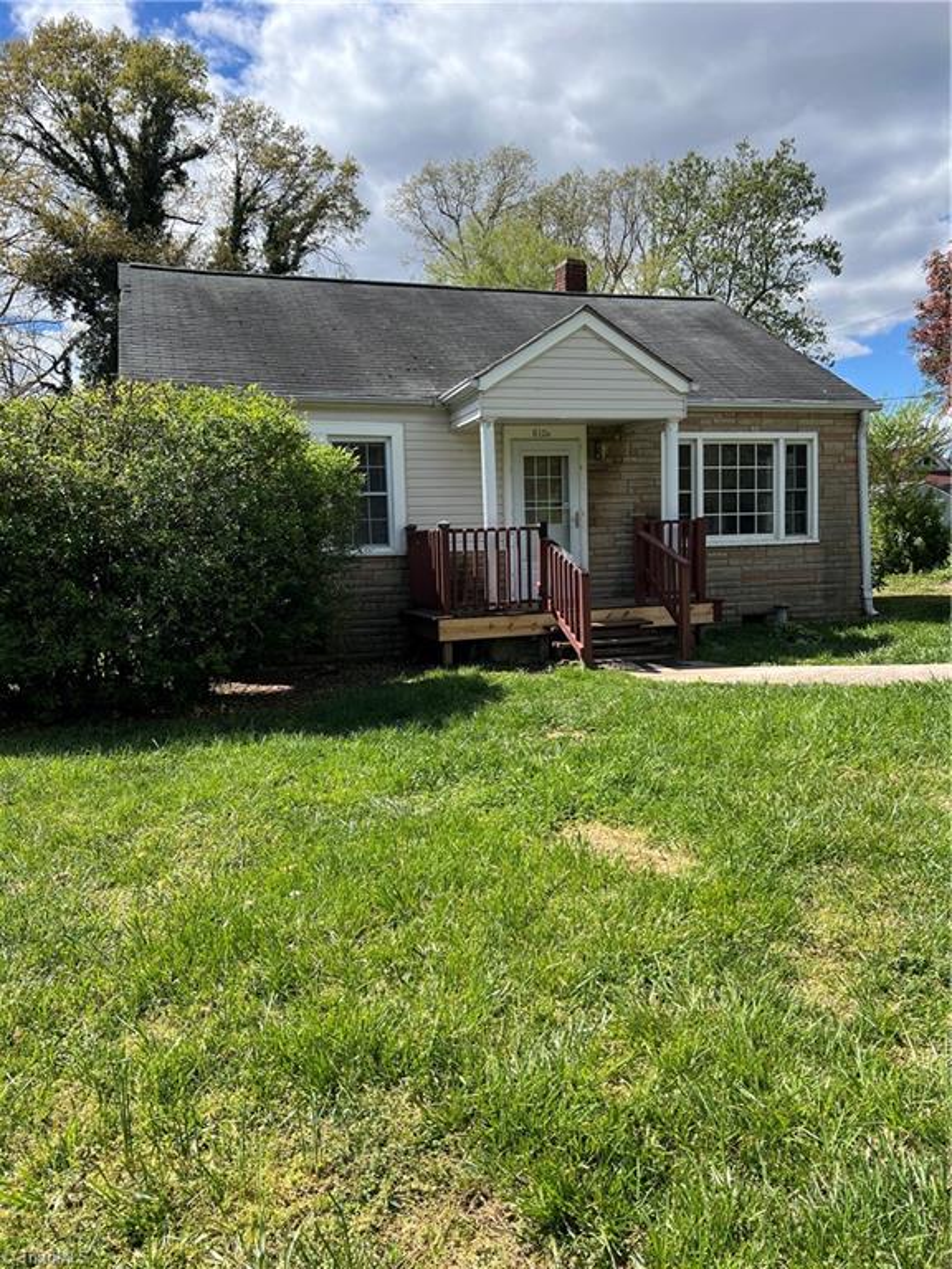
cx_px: 476
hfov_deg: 53.1
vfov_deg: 67.3
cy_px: 634
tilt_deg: -3.5
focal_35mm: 26
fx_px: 953
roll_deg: +0.9
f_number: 1.5
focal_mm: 5.7
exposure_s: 1/2513
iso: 50
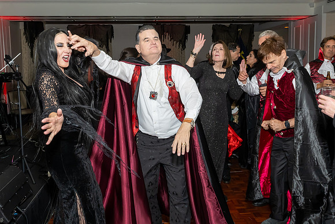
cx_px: 171
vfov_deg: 39.8
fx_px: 307
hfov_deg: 57.2
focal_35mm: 33
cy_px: 91
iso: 800
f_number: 8
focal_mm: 17
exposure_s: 1/250
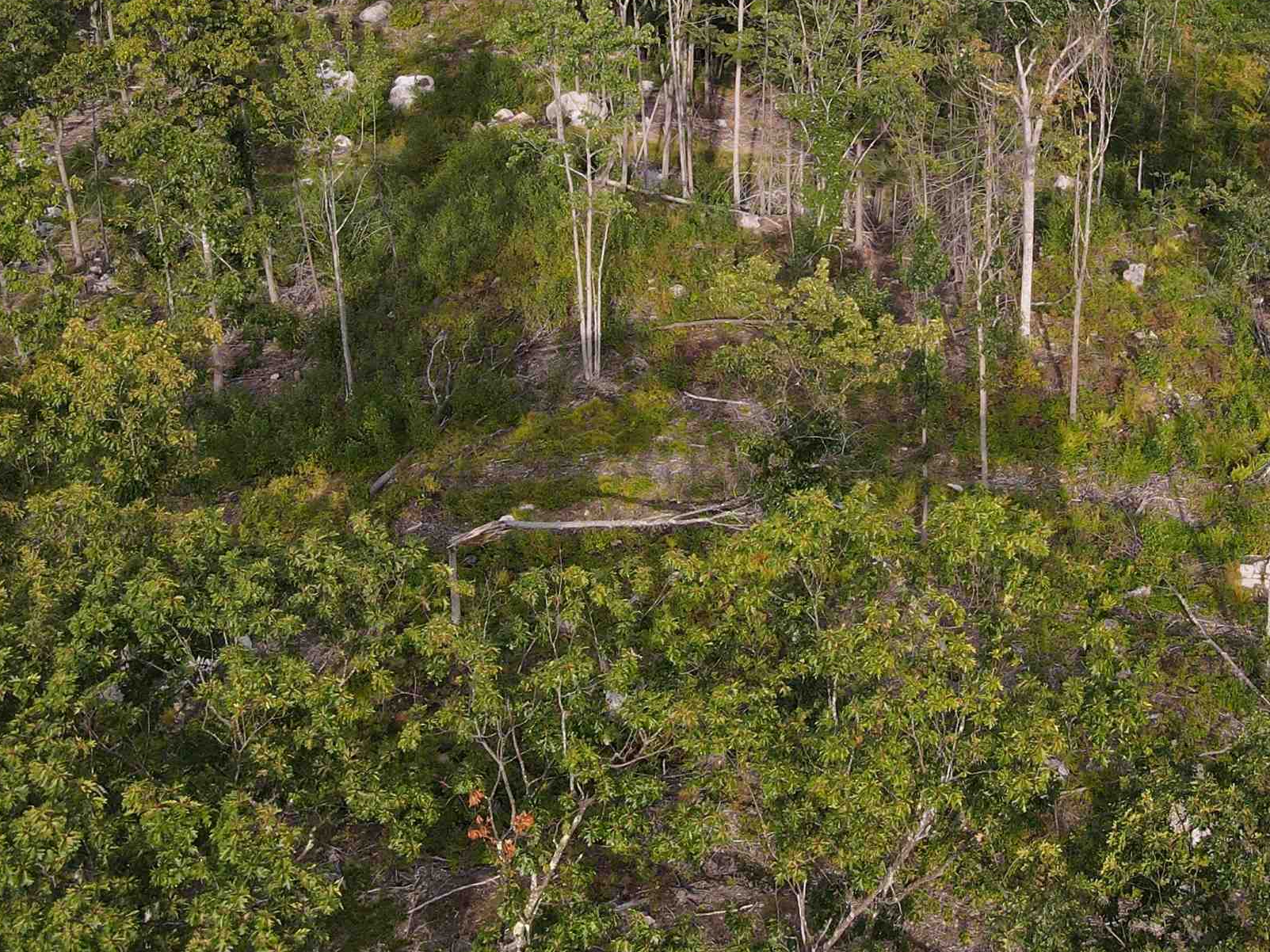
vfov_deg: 29.8
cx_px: 966
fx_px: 1688
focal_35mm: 46
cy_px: 52
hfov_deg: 40.0
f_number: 2.8
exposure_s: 1/320
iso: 100
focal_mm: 4.5
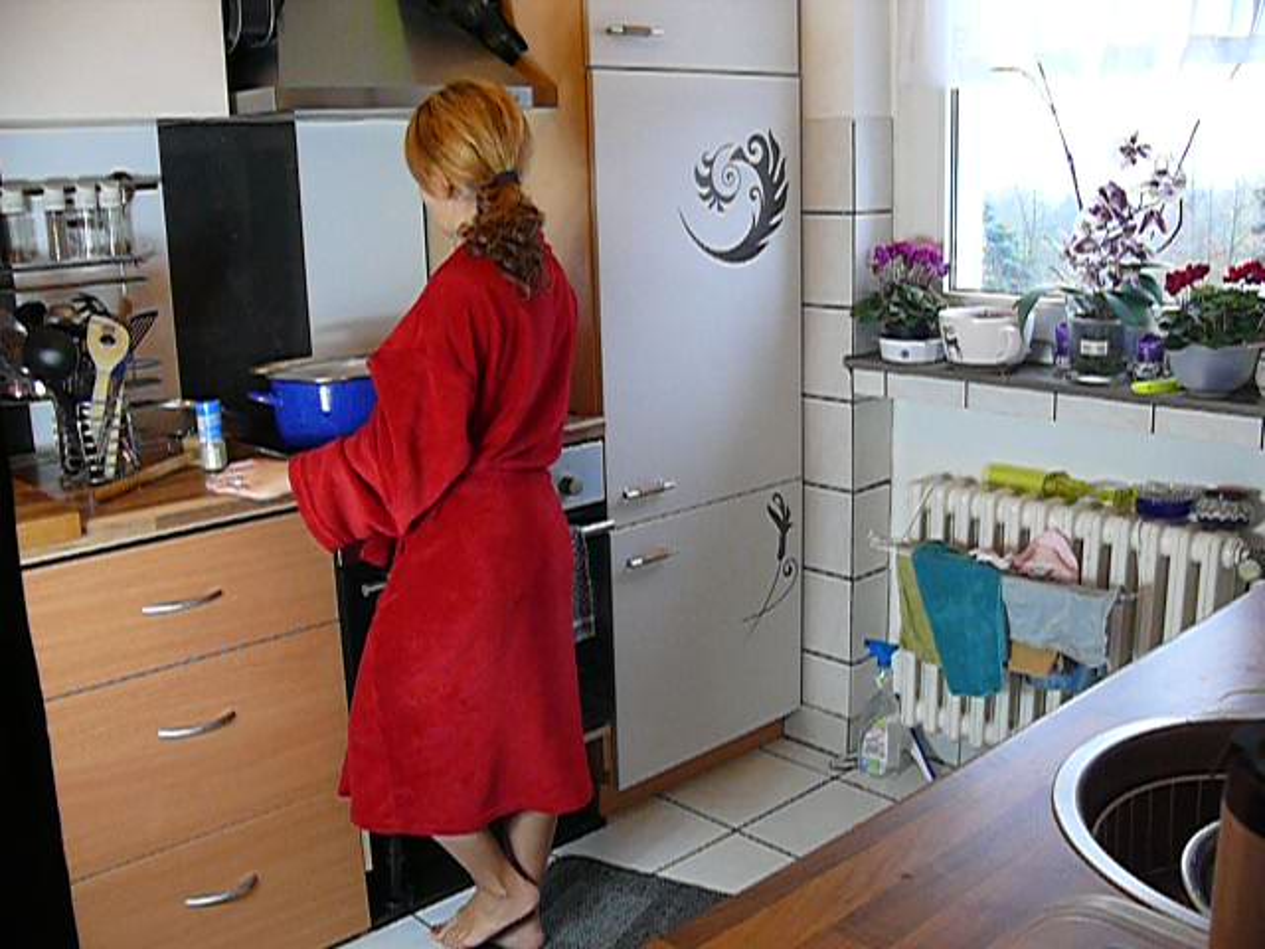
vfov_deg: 40.7
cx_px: 632
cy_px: 474
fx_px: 1279
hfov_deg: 52.6
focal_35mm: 35
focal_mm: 7.4
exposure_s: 1/80
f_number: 2.8
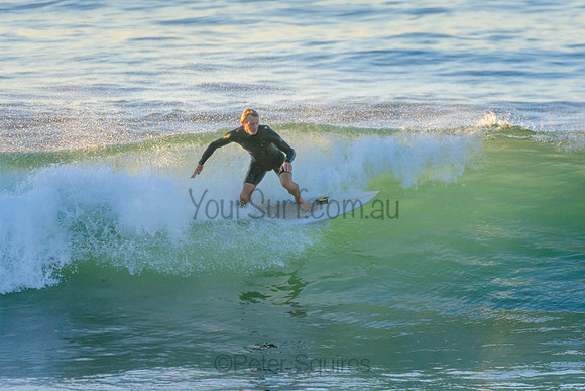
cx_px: 292
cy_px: 196
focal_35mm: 750
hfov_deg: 2.7
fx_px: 12191
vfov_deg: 1.8
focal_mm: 500
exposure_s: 1/1250
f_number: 5.6
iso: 640
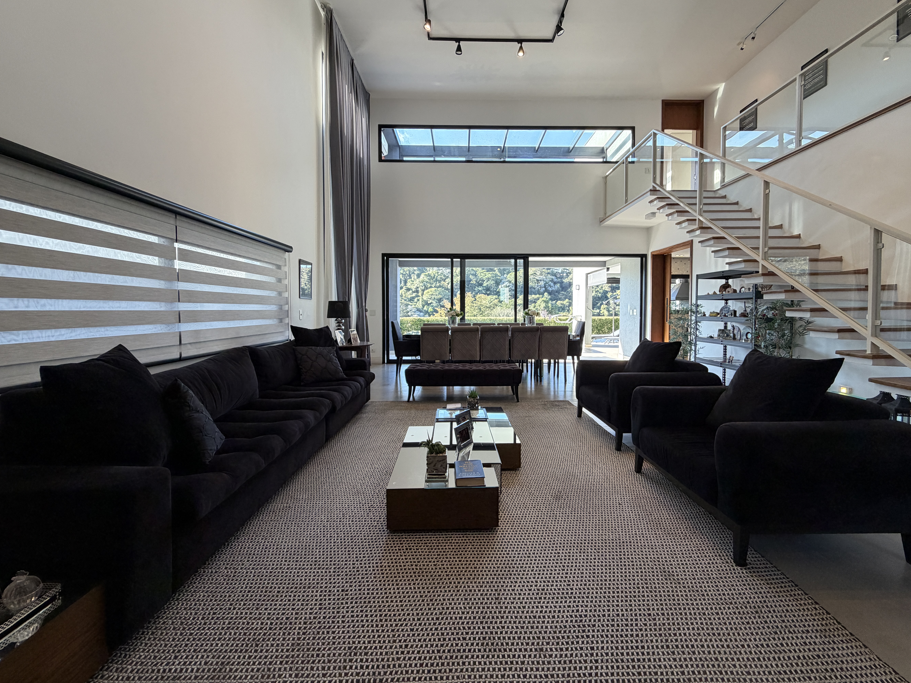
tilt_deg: -0.5
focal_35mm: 15
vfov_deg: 81.7
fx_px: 395
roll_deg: +0.3
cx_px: 470
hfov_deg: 98.1
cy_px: 322
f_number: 2.2
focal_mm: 2.22
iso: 160
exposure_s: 1/120
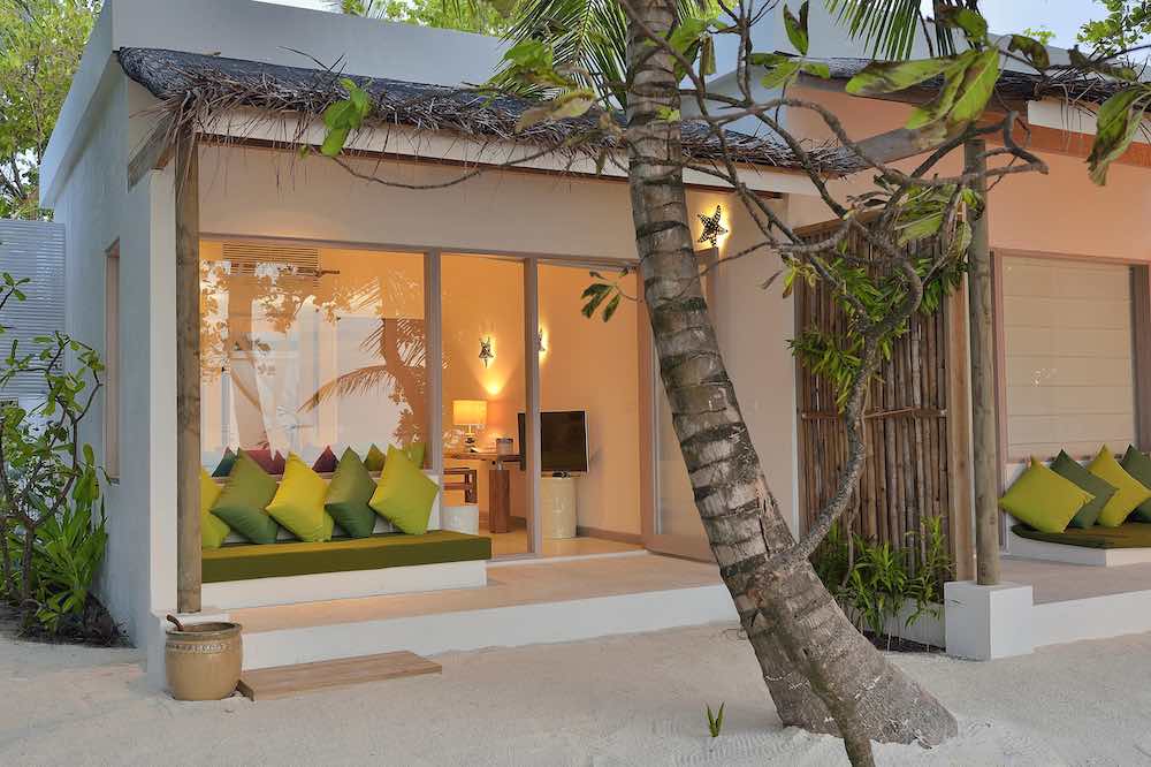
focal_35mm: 35
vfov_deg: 37.8
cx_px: 576
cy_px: 384
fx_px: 1119
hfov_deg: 54.5
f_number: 8
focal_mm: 35
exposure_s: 1/2
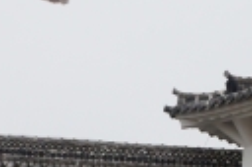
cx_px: 380
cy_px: 138
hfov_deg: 9.5
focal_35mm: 211
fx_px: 1475
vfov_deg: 6.5
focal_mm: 18
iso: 200
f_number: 13
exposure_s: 1/100
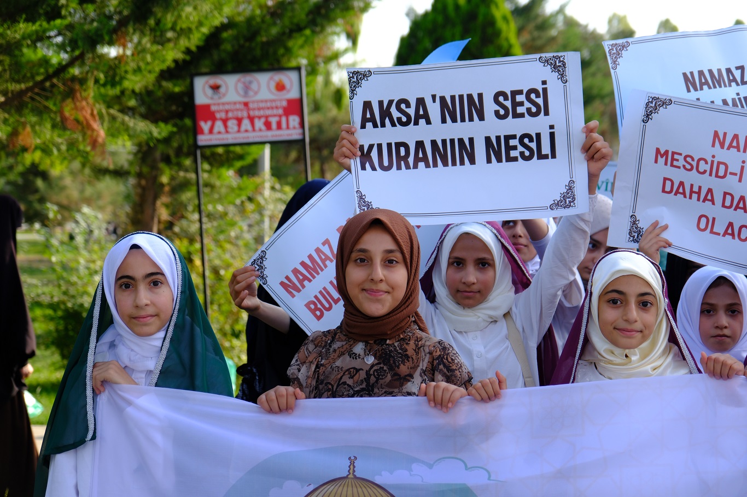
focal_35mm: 91
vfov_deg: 15.0
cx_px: 374
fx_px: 1888
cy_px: 248
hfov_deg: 22.4
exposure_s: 1/640
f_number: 4
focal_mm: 60.8
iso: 320
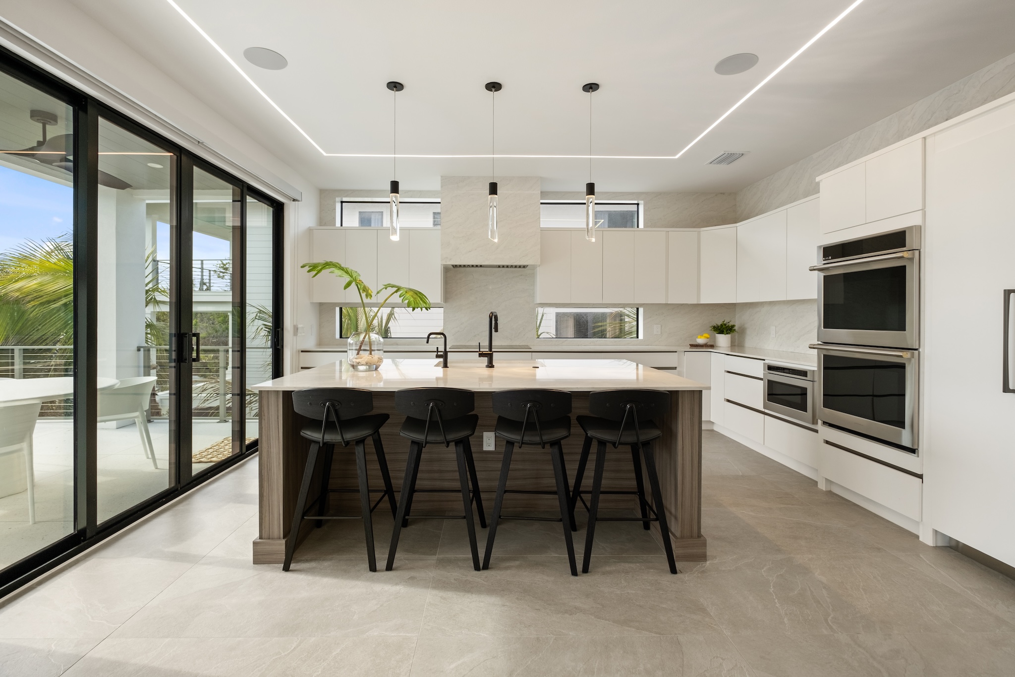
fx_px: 423
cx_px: 508
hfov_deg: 100.4
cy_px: 338
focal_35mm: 15
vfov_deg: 77.3
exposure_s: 1/30
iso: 320
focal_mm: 10
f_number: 4.5
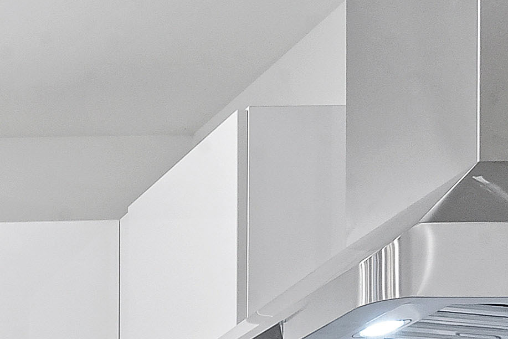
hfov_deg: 14.9
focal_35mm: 105
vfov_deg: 11.2
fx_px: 1482
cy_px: 769
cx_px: -576
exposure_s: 1/2.5
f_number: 18
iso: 400
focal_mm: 16
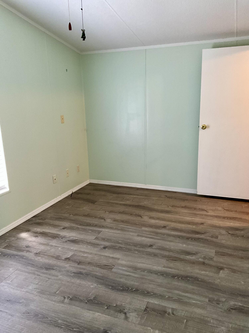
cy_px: 166
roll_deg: +1.7
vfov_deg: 61.7
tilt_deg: -15.5
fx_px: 278
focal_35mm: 29
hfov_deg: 48.2
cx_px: 124
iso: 160
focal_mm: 3
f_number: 1.8
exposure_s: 1/60
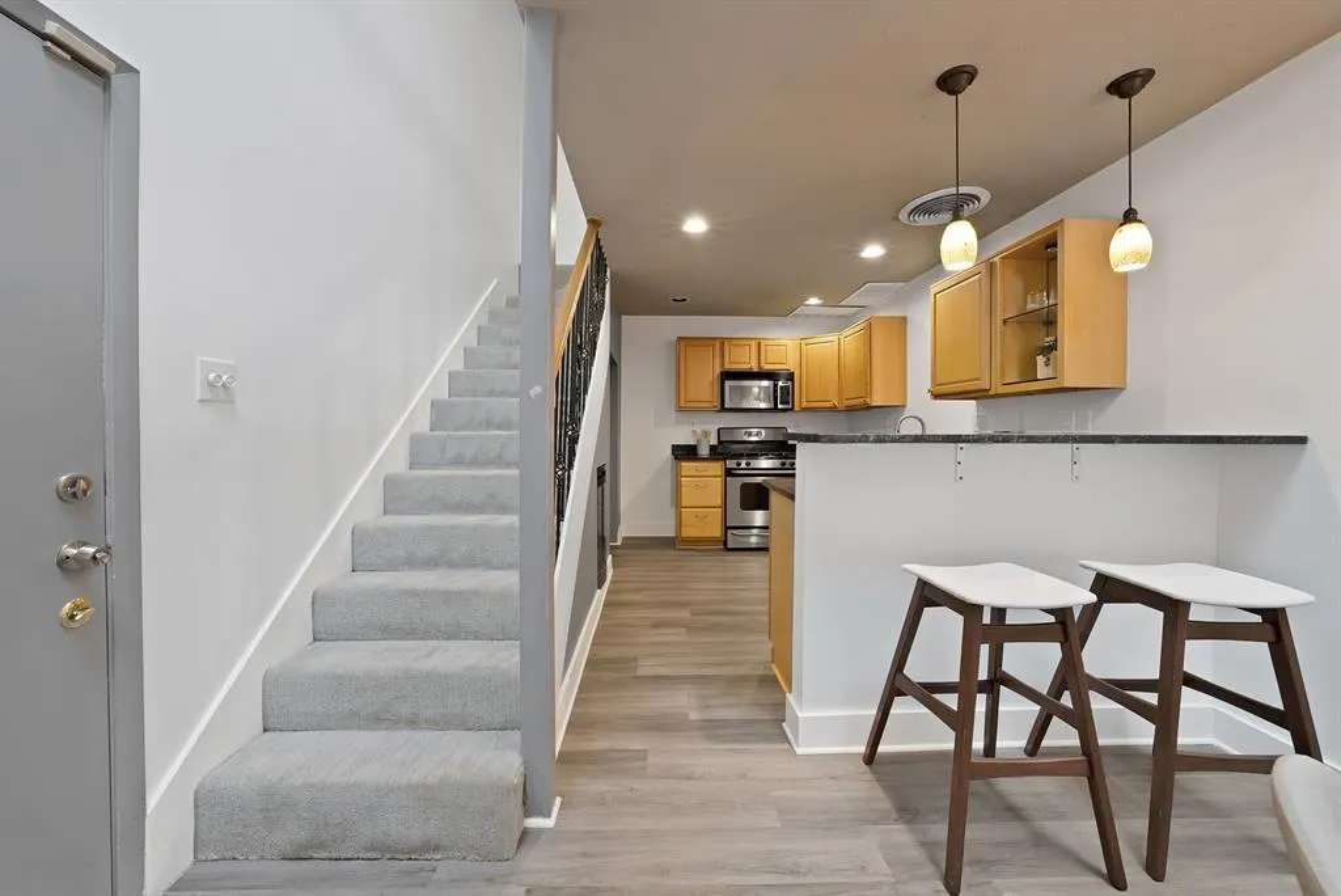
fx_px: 447
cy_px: 448
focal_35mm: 12
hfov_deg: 112.6
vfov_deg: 90.1
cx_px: 670
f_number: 9
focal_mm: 12
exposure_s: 1/1.67
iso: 640
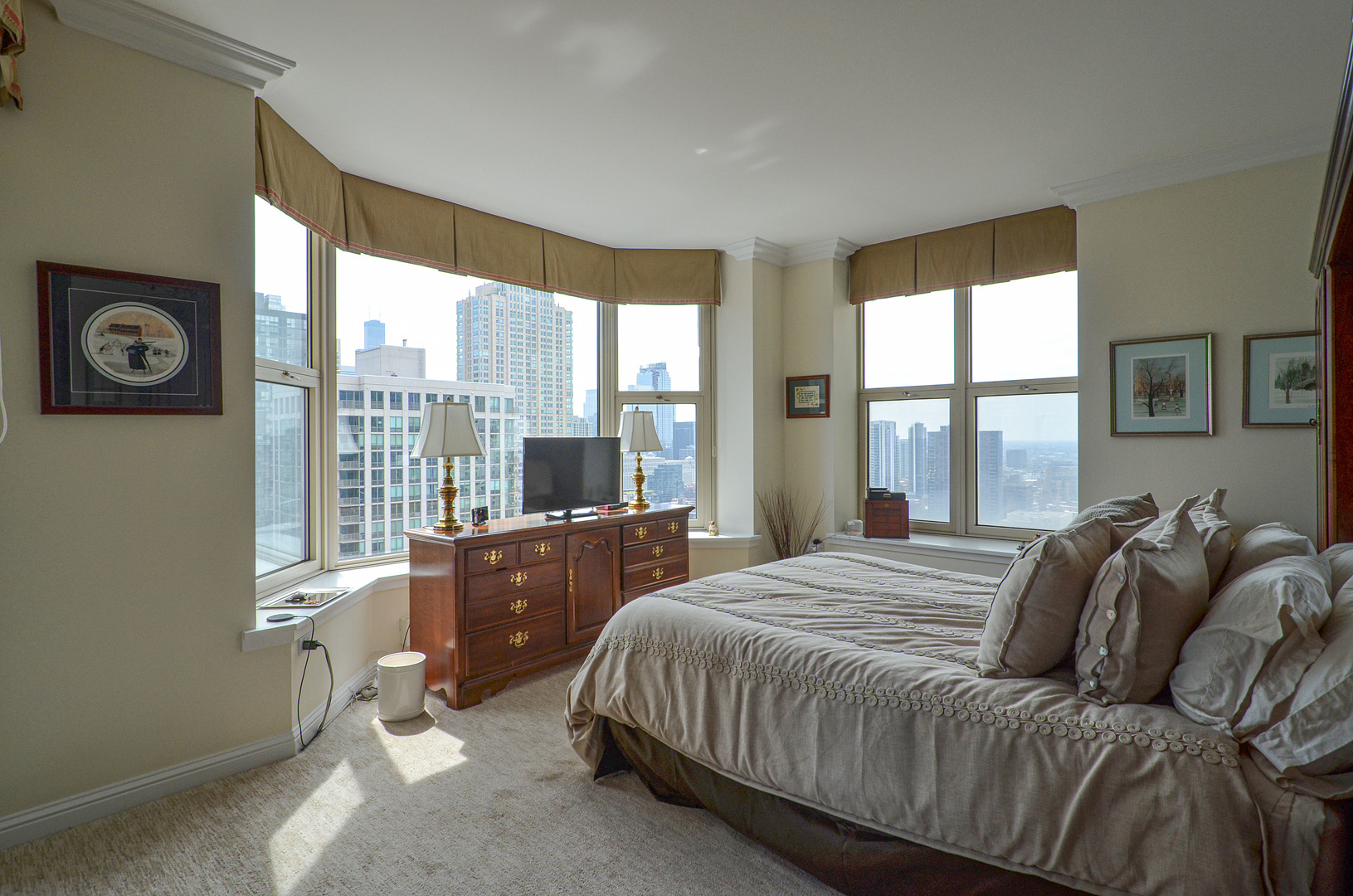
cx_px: 676
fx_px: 619
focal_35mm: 16
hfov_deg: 95.1
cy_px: 448
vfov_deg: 71.8
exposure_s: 1/160
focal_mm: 11
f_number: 6.3
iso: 200
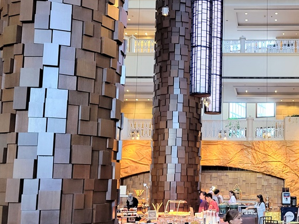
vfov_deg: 31.4
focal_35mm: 46
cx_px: 253
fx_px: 397
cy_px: 141
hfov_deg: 39.1
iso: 500
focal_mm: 5.4
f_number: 1.8
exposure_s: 1/50
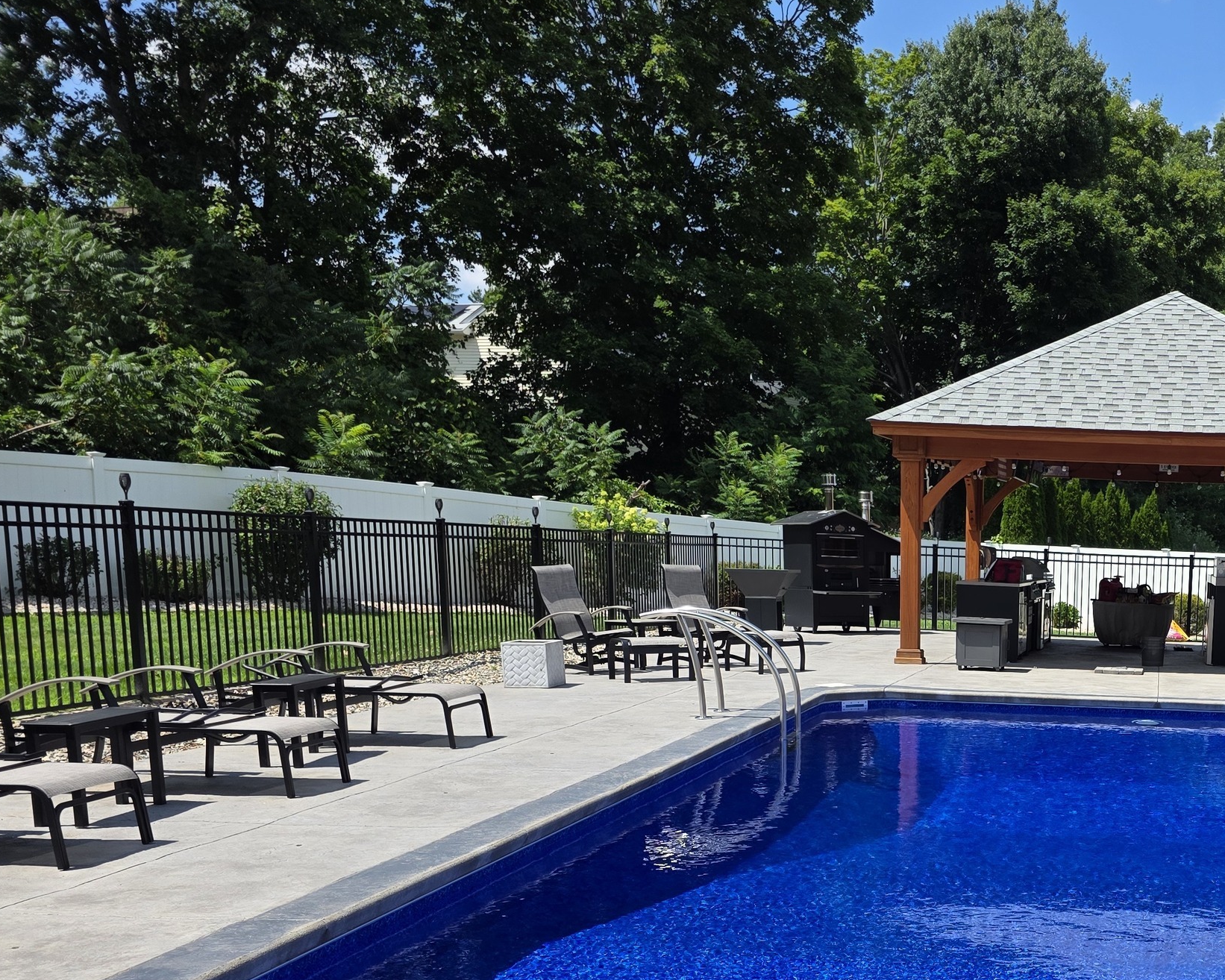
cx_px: 1112
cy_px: 838
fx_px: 1523
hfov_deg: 40.4
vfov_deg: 34.2
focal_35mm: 42
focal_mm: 6.3
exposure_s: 1/4434
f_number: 1.7
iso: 80
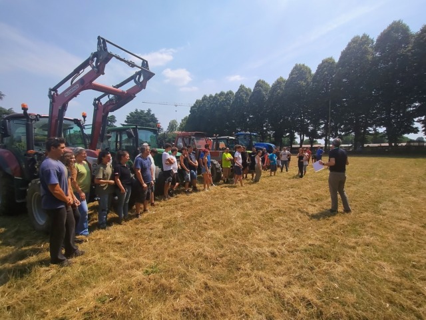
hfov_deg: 94.5
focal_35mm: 16
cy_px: 160
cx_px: 213
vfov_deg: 78.1
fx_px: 197
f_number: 2.2
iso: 100
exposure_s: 1/1648
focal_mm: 1.66
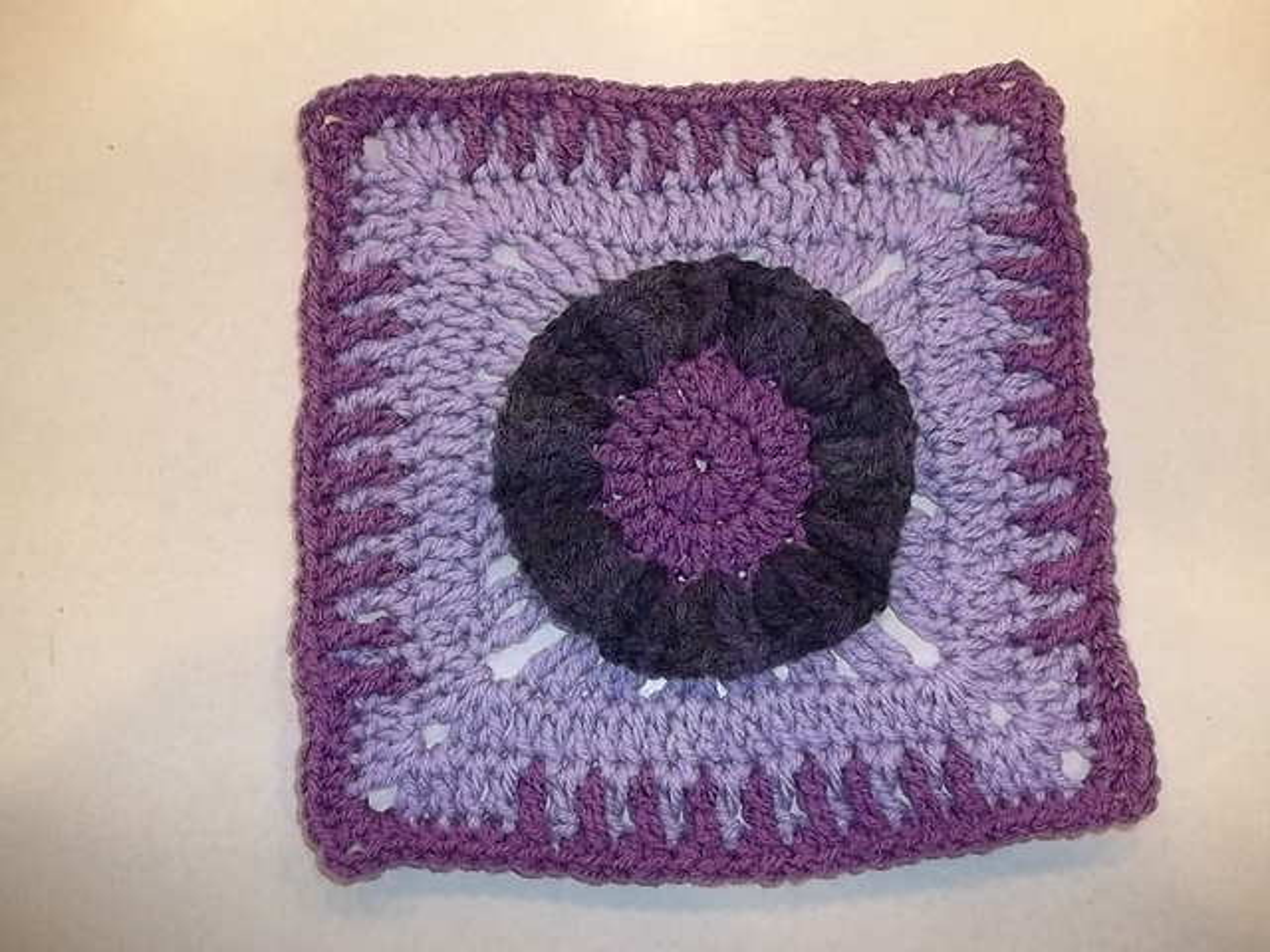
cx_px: 635
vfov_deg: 44.2
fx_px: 1174
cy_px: 476
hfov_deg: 56.8
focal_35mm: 32
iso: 160
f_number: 2.9
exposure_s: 1/30
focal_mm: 5.7
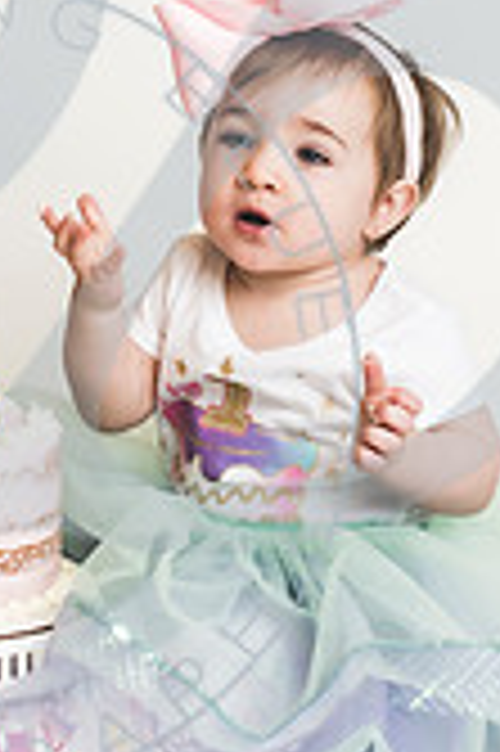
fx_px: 2818
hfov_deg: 10.1
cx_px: 144
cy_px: 45
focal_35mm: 135
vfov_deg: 15.0
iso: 200
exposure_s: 1/160
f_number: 2.8
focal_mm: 50
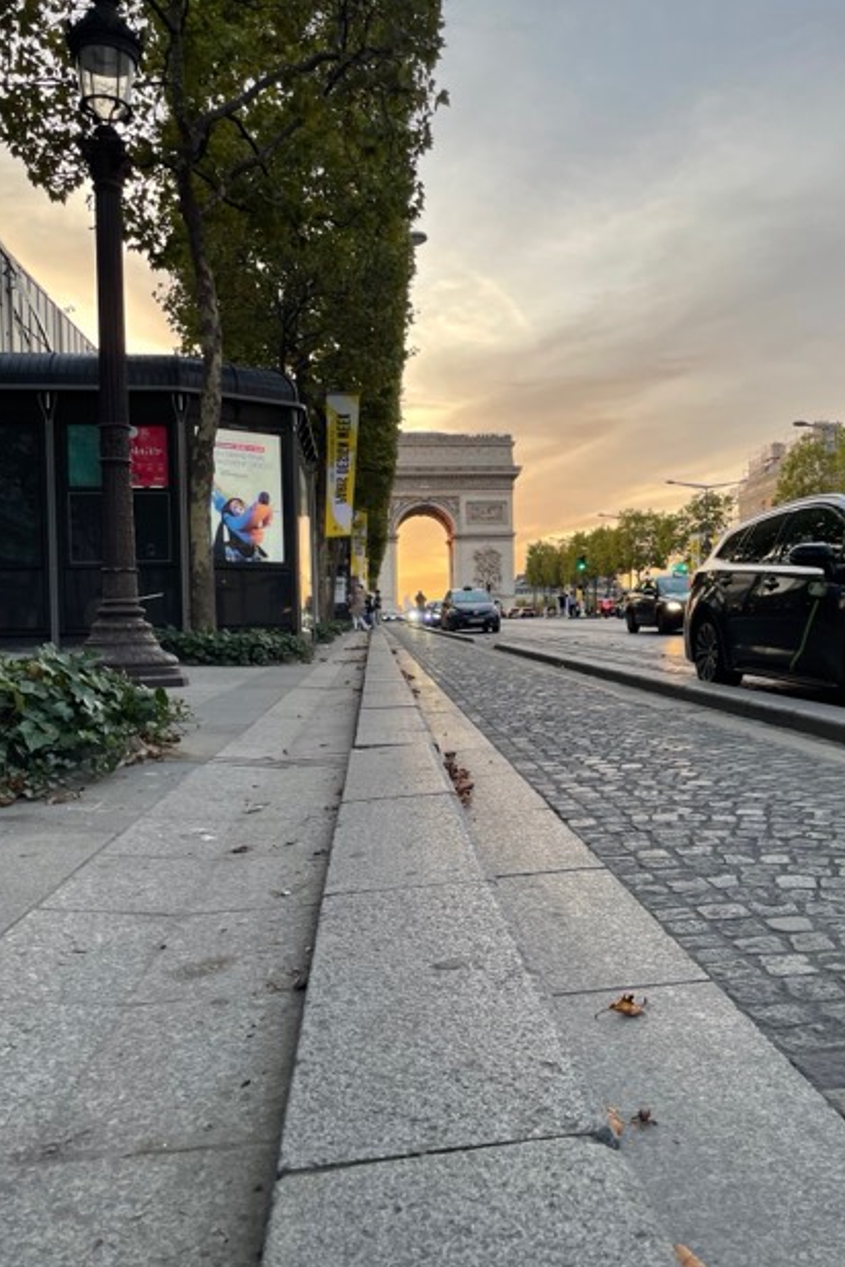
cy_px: 654
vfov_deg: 65.5
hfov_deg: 46.3
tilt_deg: +0.0
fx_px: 986
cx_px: 478
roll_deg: +0.7
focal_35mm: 28
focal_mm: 4.2
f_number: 1.6
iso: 32
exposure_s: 1/98
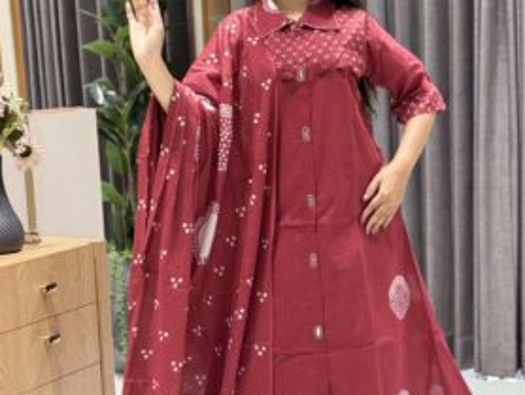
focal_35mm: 69
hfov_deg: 28.1
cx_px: 268
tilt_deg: -6.9
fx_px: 1047
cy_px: 204
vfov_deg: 21.3
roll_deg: +3.1
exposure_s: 1/50
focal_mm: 6.76
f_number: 1.78
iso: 200
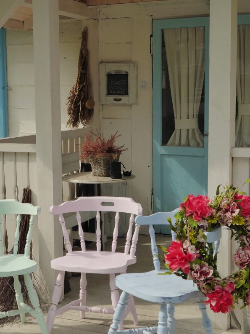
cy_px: 170
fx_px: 597
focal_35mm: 62
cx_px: 104
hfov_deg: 23.6
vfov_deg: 31.2
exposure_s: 1/320
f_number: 9
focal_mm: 24
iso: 160
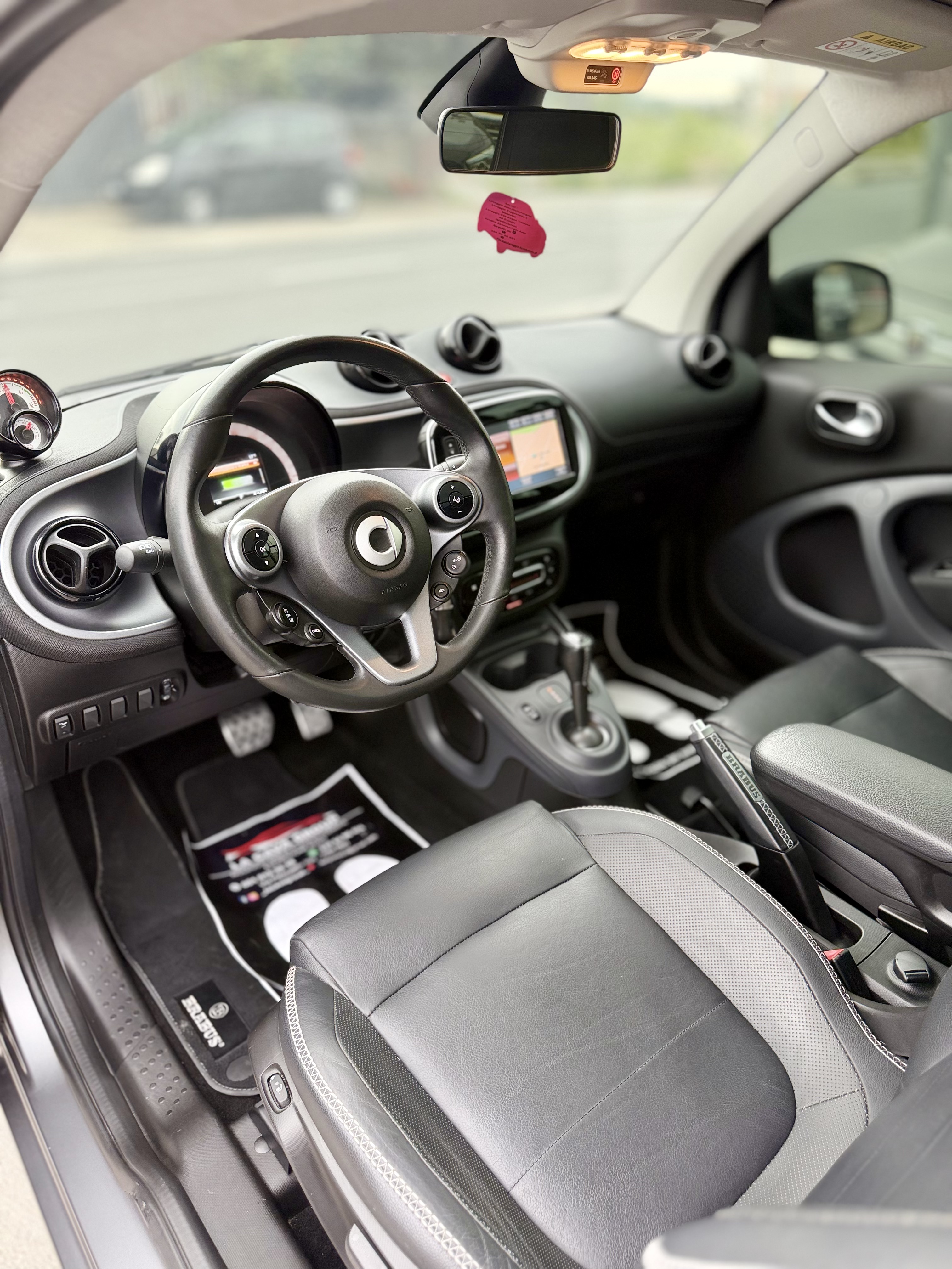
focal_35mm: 24
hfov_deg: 56.8
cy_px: 634
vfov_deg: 71.6
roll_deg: +0.1
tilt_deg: -30.4
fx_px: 880
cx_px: 476
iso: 200
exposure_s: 1/121
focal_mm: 6.76
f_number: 1.78
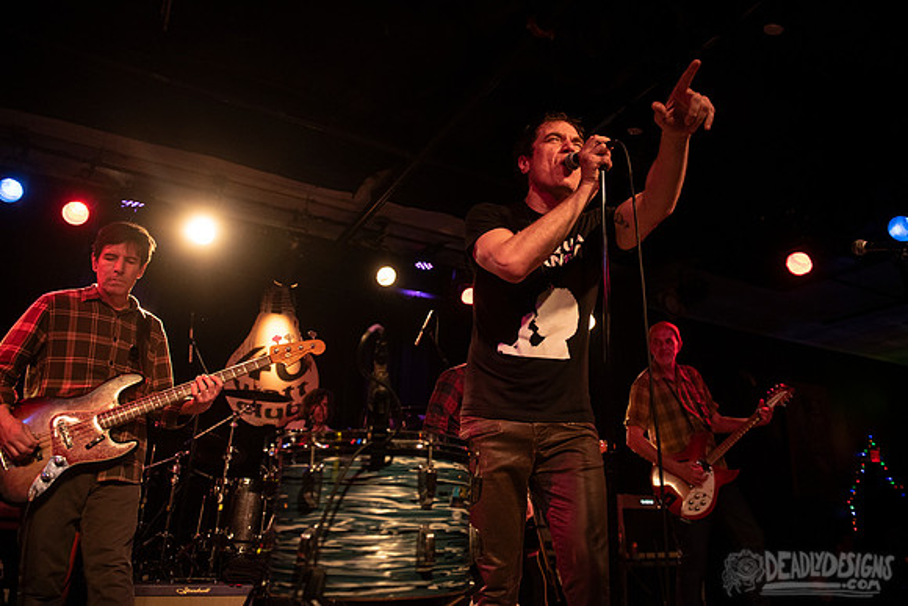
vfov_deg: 49.7
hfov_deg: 69.4
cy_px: 279
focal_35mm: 26
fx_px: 654
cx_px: 490
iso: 2000
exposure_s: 1/200
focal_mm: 24
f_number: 3.2
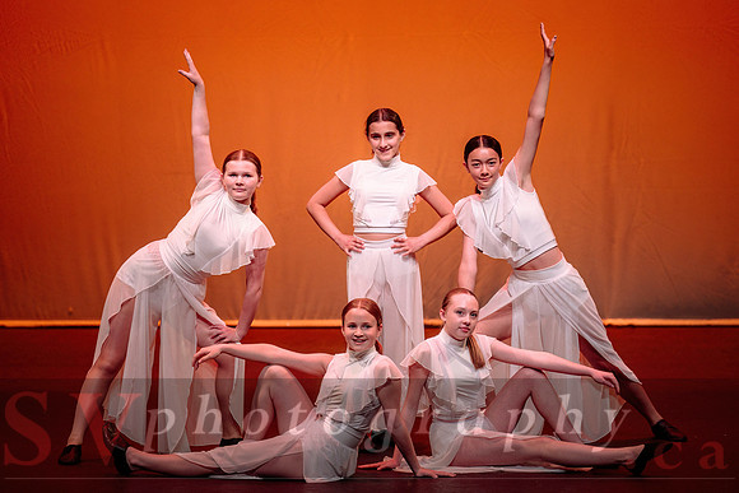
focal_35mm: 183
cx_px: 405
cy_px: 225
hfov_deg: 11.3
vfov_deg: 7.5
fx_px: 3749
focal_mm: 165
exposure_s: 1/400
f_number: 2.8
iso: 1250
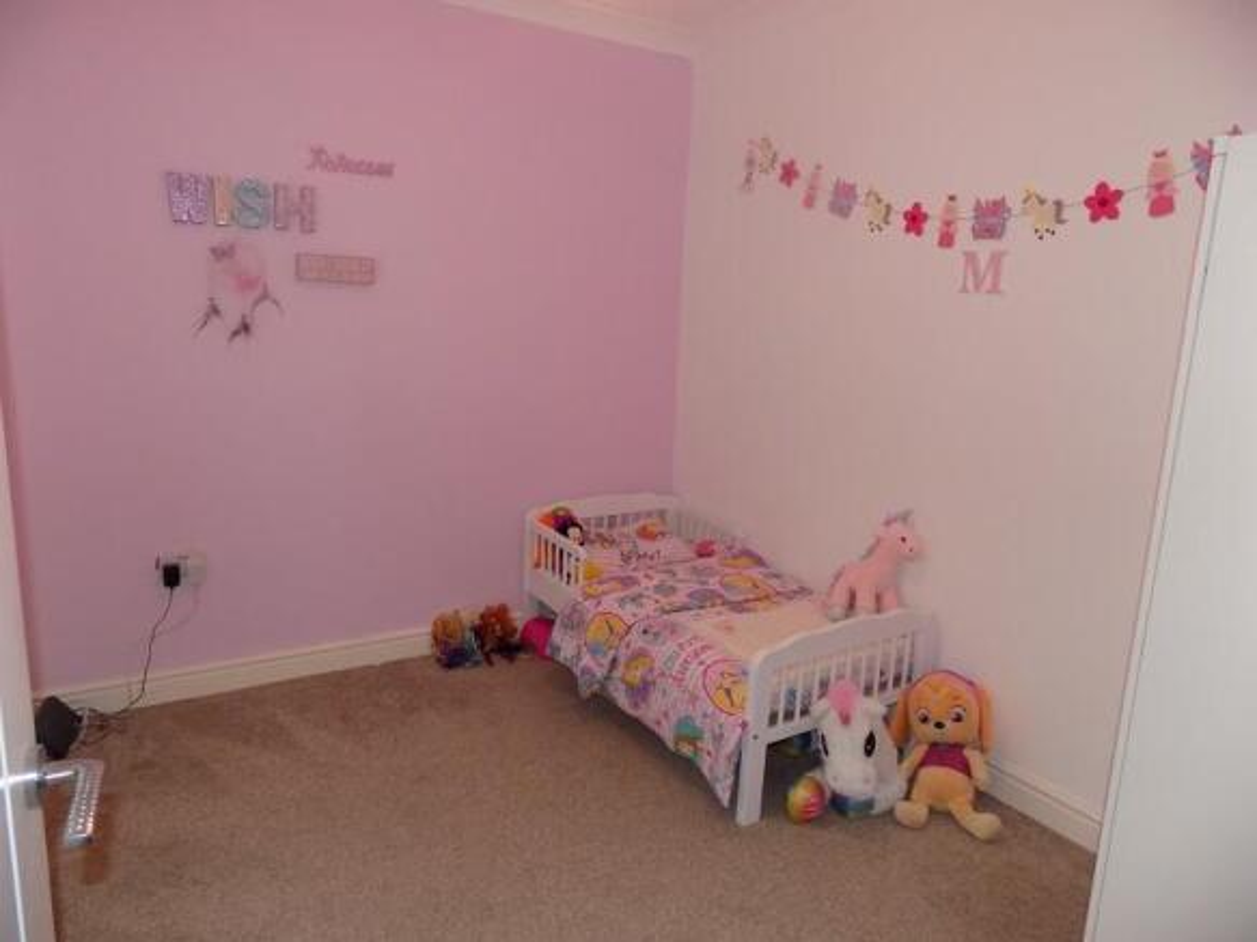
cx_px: 628
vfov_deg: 58.9
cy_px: 471
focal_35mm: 23
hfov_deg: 73.9
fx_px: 835
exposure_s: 1/30
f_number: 3.1
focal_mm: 4
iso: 200
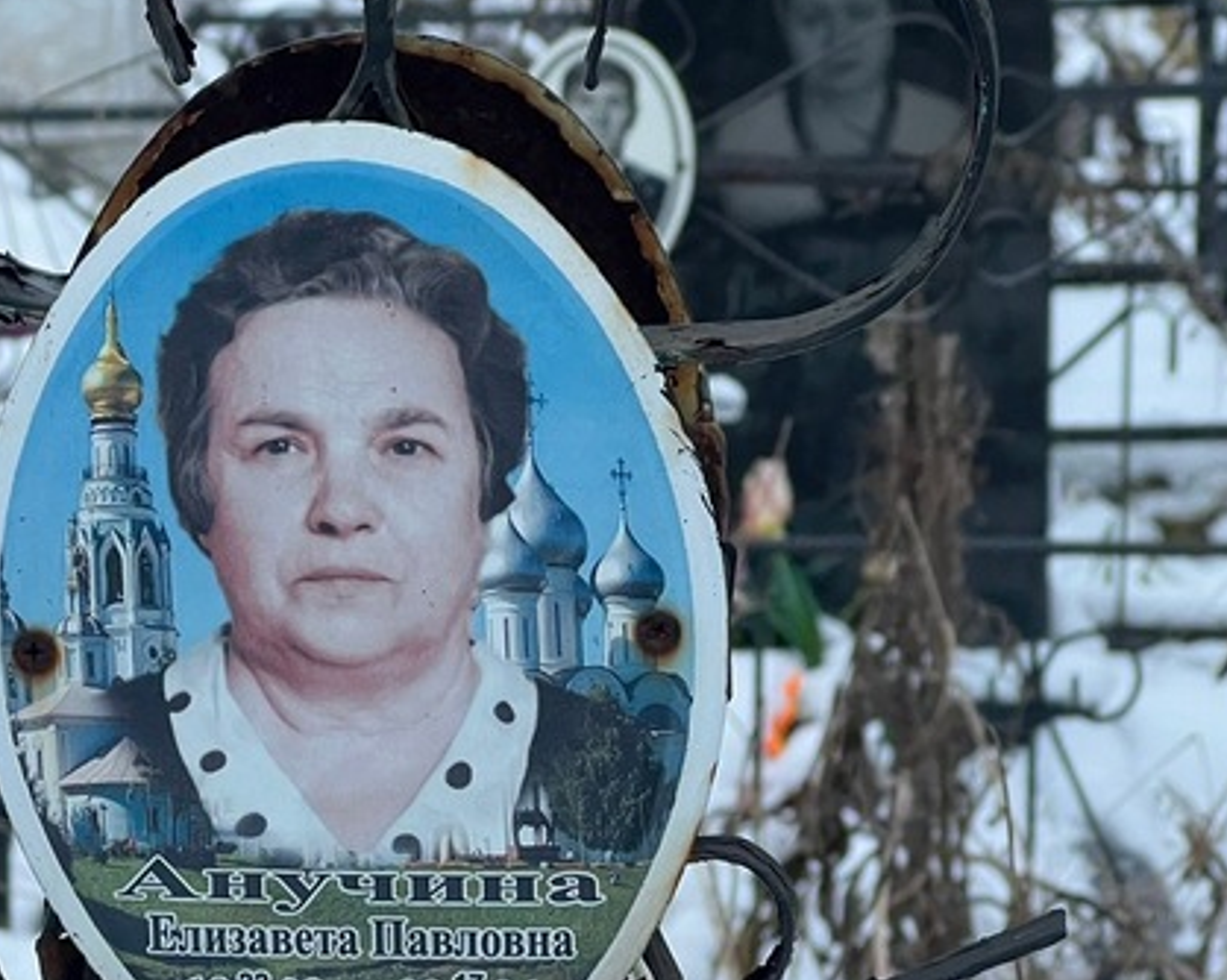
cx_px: 255
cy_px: 748
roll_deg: +1.4
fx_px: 5227
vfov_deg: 10.7
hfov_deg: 13.3
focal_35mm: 144
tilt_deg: -11.6
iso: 200
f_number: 2.8
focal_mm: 9
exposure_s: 1/77
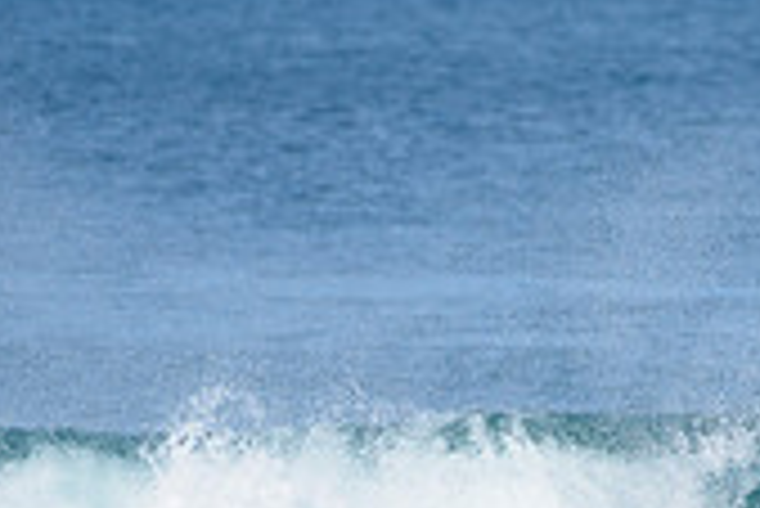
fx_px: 36151
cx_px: 598
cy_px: 609
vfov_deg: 0.8
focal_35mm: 1711
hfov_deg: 1.2
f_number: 6.3
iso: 250
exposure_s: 1/2500
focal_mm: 500
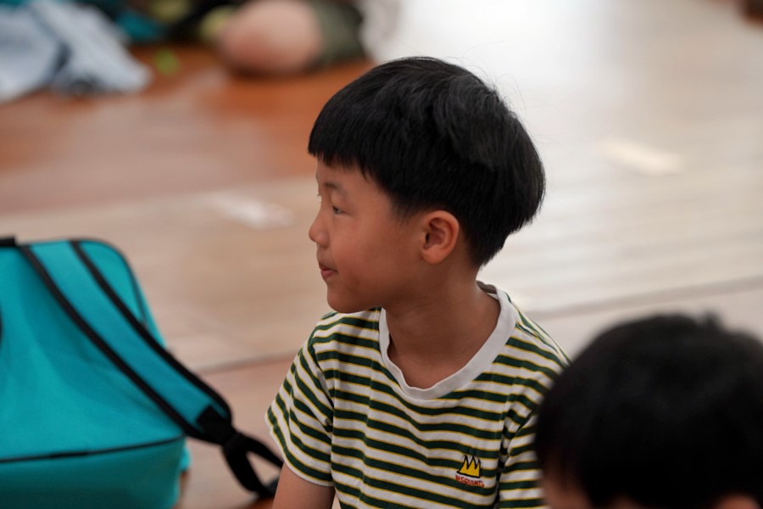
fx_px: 4239
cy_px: 254
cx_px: 382
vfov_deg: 6.9
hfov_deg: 10.3
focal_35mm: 200
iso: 1000
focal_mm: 200
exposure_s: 1/250
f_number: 4
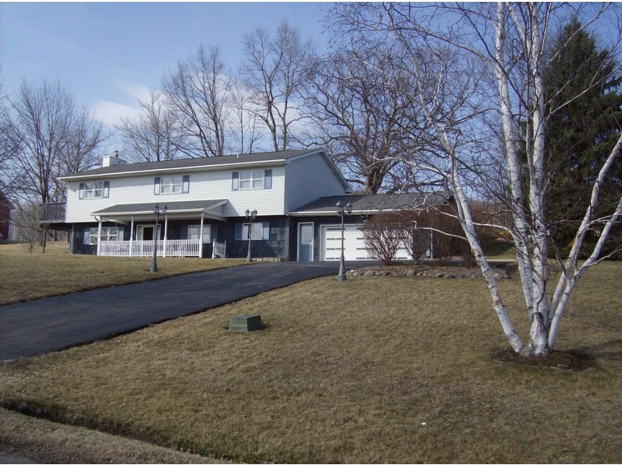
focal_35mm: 36
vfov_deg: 39.7
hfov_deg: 51.4
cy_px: 233
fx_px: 647
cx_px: 311
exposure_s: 1/750
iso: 100
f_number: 4.7
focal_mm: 6
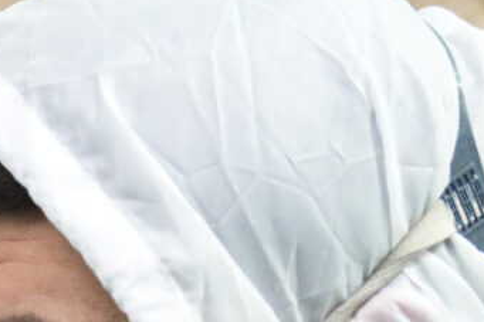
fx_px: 5052
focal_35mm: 376
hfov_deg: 5.3
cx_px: -816
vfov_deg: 3.6
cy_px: 717
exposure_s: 1/160
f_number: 1.4
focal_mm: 50
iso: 500
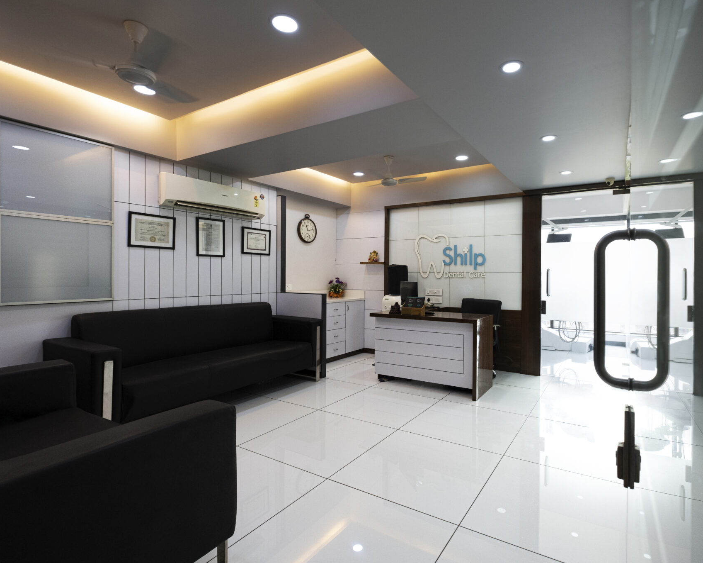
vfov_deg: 77.0
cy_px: 282
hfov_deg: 89.0
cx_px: 403
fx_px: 354
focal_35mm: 17
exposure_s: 1/100
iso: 1000
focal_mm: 10
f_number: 4
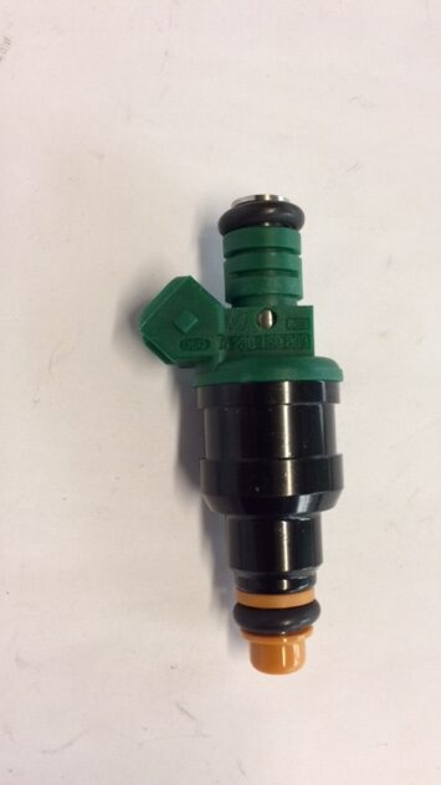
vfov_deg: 61.0
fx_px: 666
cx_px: 239
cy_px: 392
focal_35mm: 32
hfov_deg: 36.6
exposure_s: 1/33
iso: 50
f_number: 2.2
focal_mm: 4.15
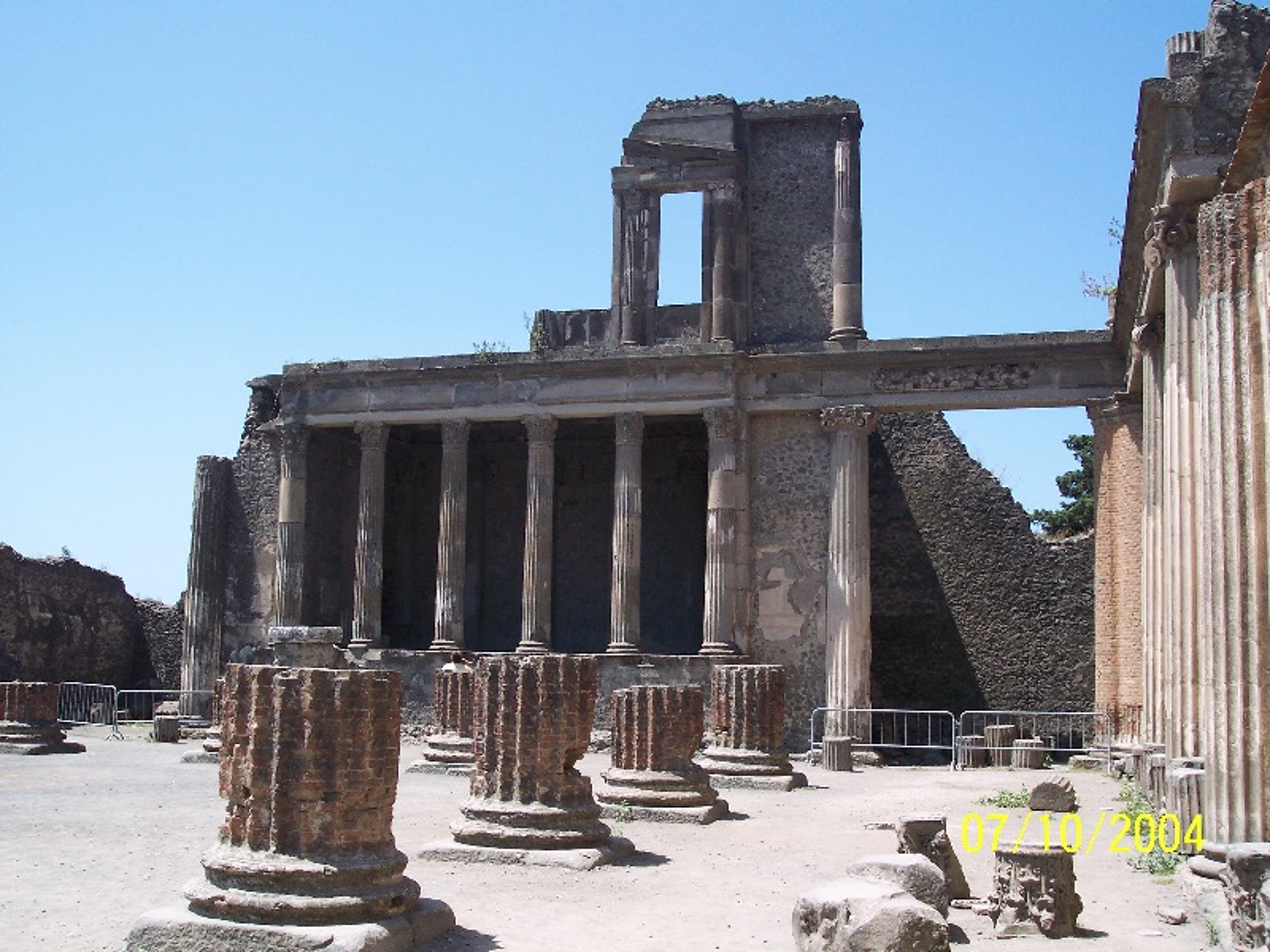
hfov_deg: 49.0
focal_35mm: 38
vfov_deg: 37.7
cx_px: 635
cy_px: 476
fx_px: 1394
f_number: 4.8
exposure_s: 1/500
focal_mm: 8
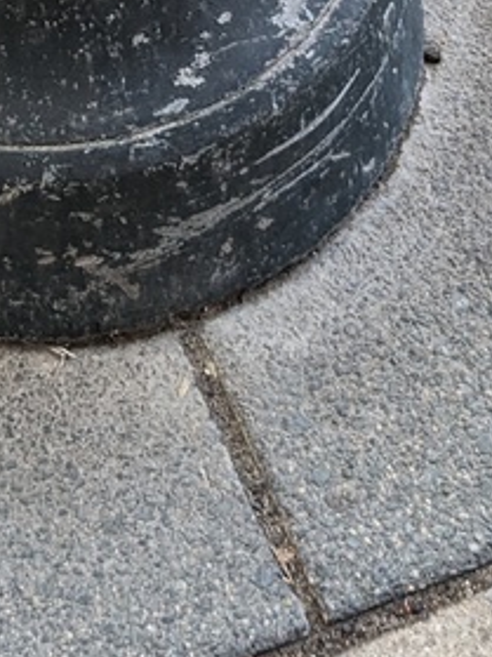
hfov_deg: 12.7
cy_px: -226
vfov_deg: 16.0
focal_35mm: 116
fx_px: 2200
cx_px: 89
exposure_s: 1/316
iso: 52
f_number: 1.73
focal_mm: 4.38
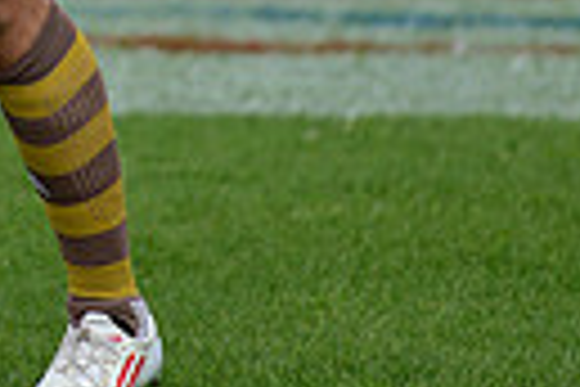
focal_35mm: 899
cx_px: -229
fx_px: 14483
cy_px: -412
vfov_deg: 1.5
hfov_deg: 2.3
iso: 250
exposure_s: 1/1250
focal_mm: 200
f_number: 2.8
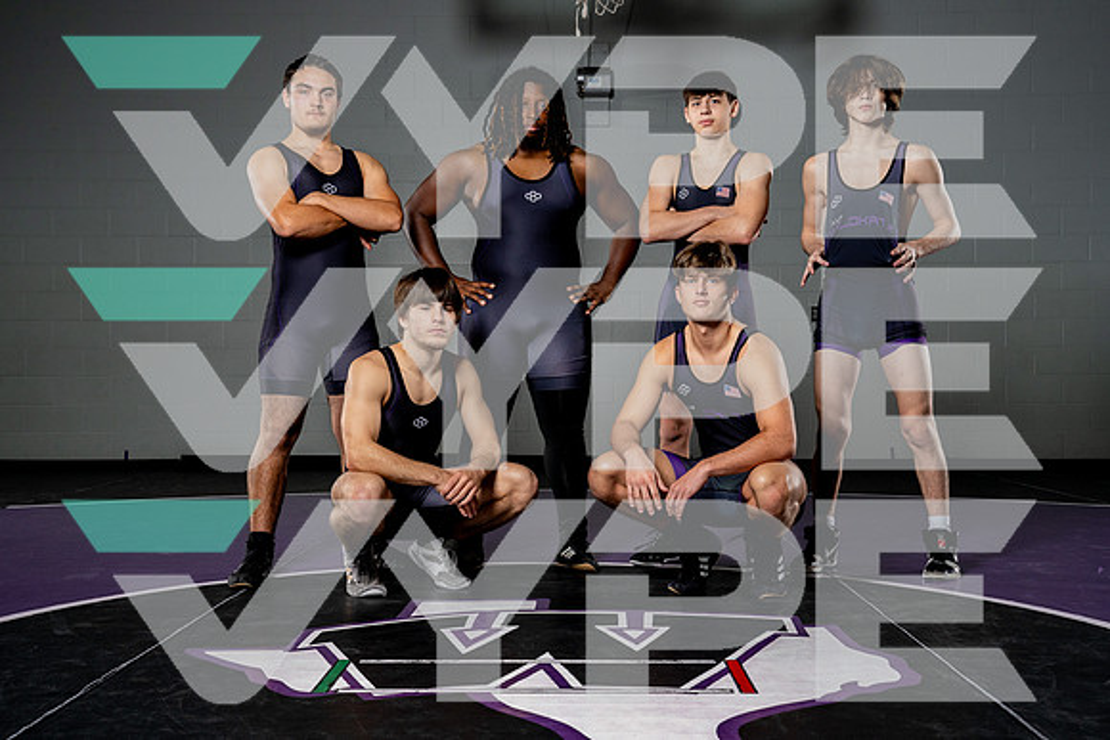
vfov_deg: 32.3
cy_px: 370
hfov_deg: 46.9
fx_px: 1278
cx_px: 555
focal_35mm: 41
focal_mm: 41
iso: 400
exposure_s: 1/250
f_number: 8
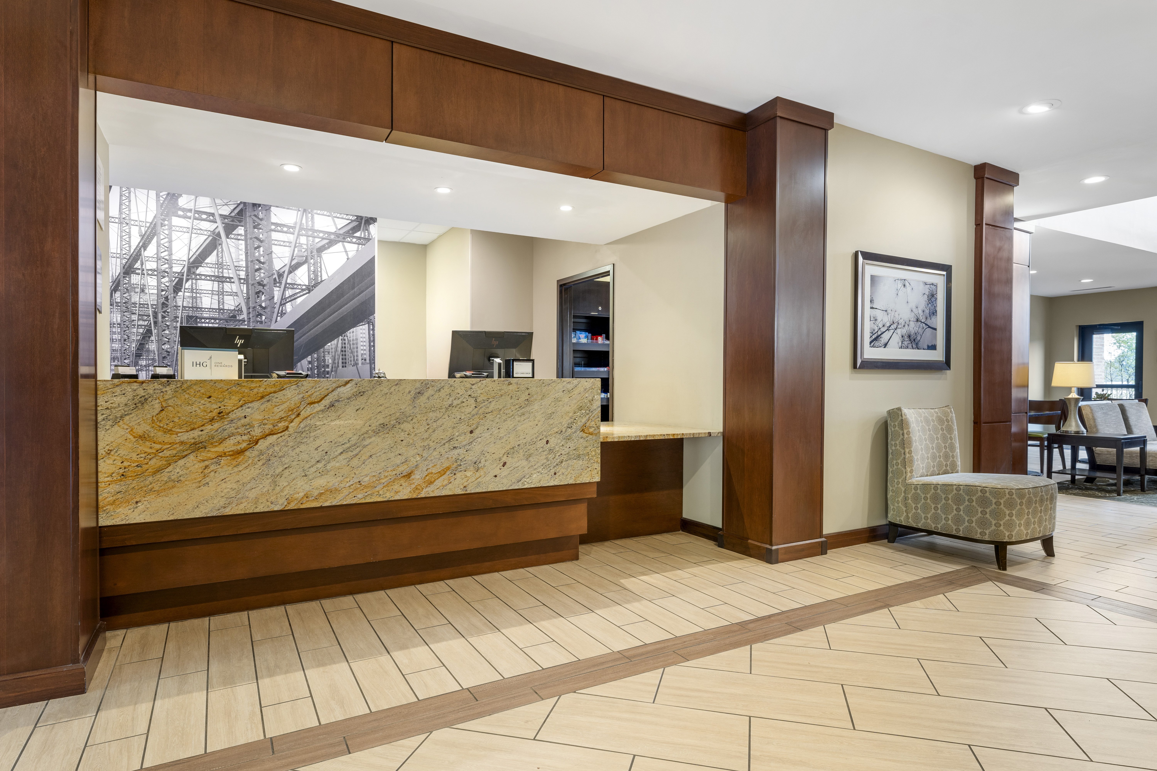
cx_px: 578
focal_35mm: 19
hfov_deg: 88.1
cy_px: 386
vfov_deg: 65.7
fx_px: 598
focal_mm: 18.6
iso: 200
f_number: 8
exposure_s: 3.2
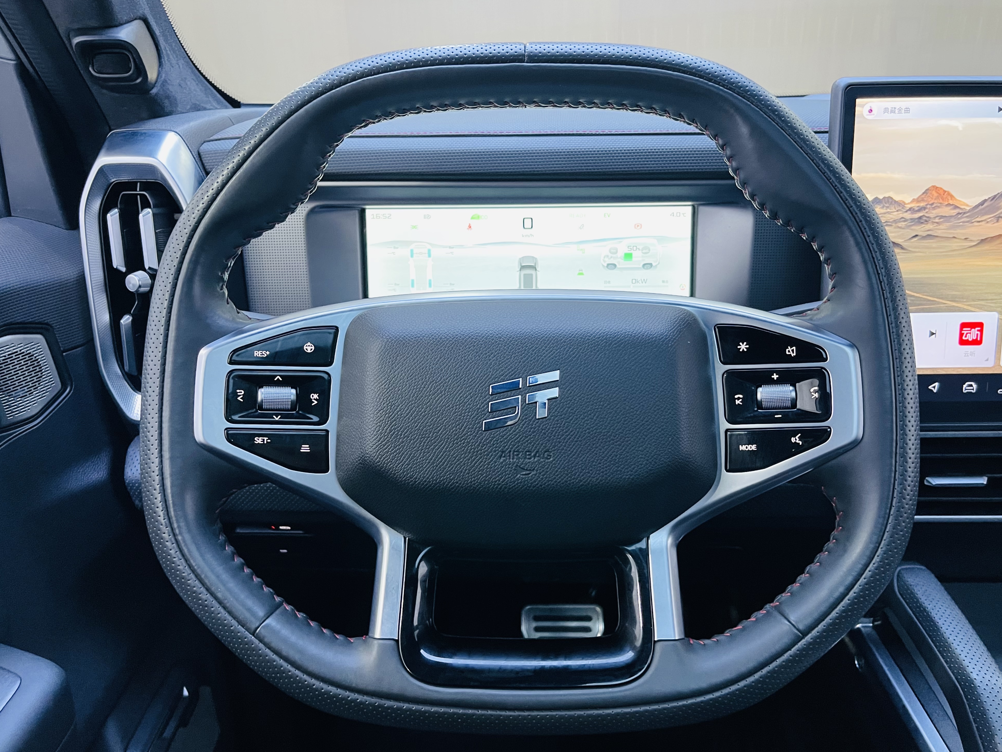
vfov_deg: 53.1
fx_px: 753
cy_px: 388
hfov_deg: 67.3
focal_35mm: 26
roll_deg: +0.9
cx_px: 515
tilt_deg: -25.1
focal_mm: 5.1
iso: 500
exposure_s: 1/50
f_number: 1.6
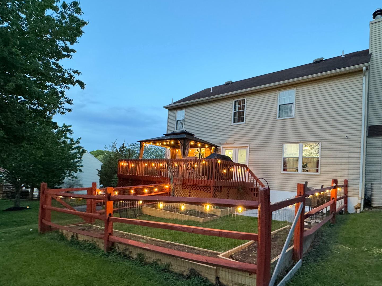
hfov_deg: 81.3
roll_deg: -3.7
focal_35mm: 20
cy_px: 168
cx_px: 217
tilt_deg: +2.3
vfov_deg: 65.5
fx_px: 221
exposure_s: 1/60
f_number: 2.2
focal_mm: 2.22
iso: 800
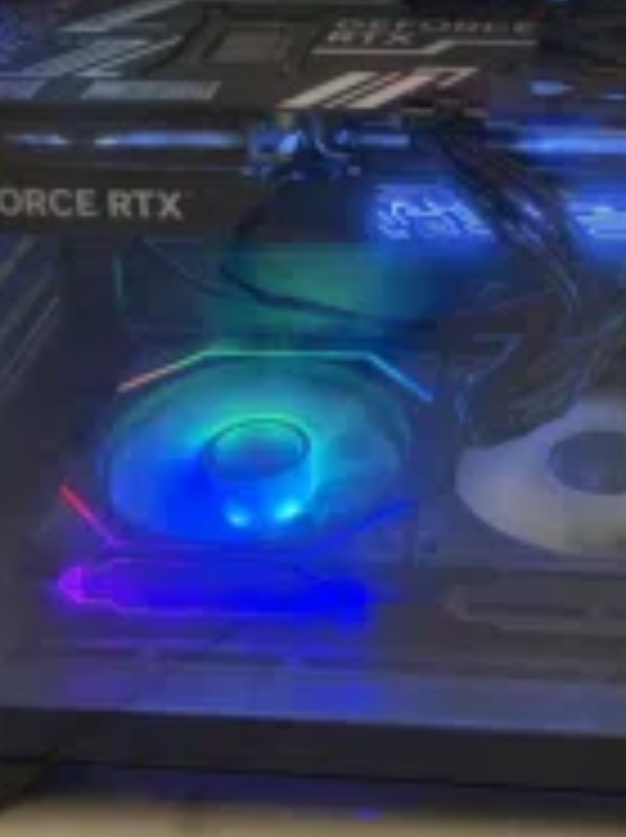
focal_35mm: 56
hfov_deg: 25.7
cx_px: 482
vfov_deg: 32.1
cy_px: 27
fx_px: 1353
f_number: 1.6
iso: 320
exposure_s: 1/50
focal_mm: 5.96
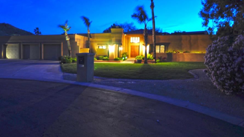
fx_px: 173
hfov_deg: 70.0
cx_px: 101
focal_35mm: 27
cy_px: 58
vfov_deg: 43.2
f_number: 3.5
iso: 100
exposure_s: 3
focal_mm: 13
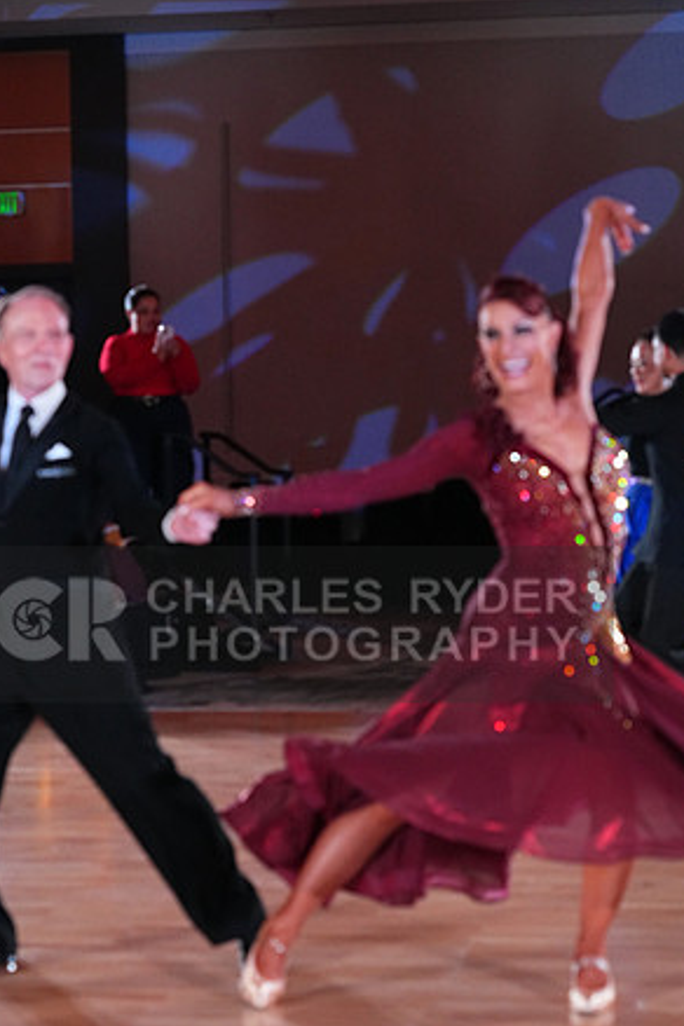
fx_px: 2565
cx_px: 292
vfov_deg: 22.6
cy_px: 625
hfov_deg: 15.2
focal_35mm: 90
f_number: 5
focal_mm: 68
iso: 5000
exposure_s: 1/400
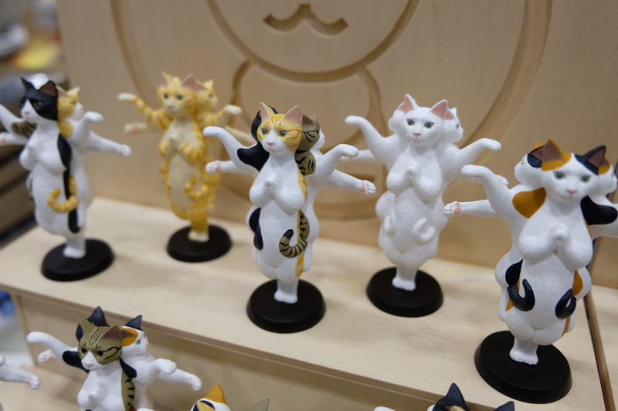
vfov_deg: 43.6
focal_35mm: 30
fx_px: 515
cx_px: 309
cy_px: 206
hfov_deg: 61.9
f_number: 3.8
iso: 1600
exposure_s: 1/125
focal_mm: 20.1
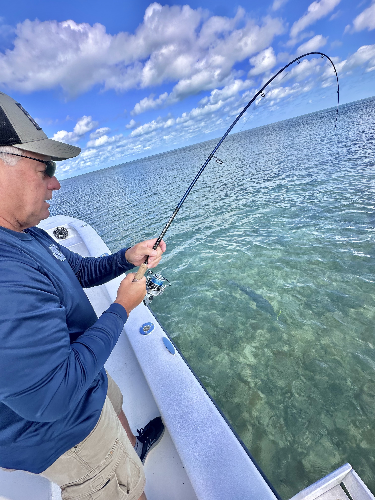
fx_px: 202
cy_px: 250
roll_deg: +14.8
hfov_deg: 85.7
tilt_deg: -29.3
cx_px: 188
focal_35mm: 14
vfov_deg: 102.1
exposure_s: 1/1289
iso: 40
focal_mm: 2.22
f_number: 2.2
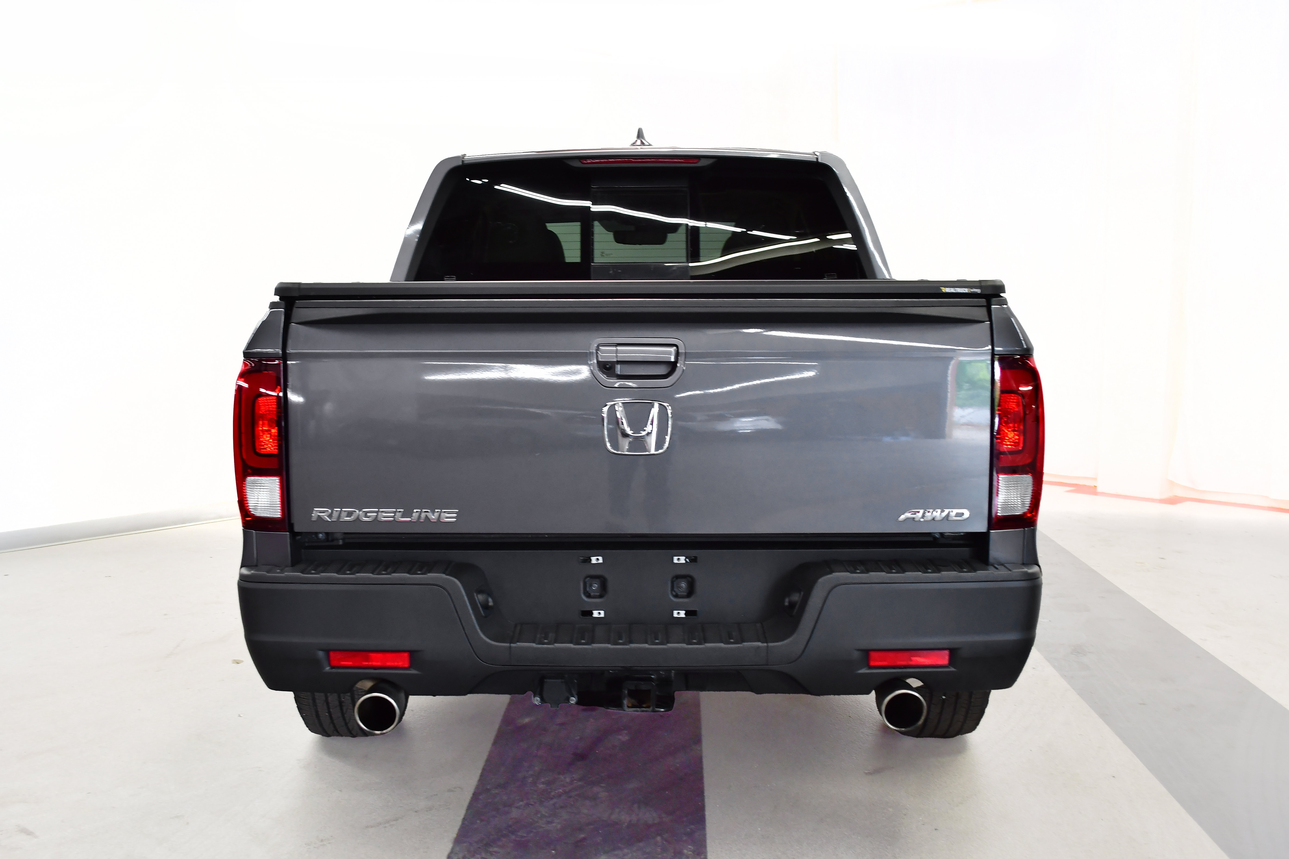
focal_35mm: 36
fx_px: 1289
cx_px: 644
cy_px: 430
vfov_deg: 36.9
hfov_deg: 53.1
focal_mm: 24
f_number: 5.6
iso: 720
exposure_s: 1/40
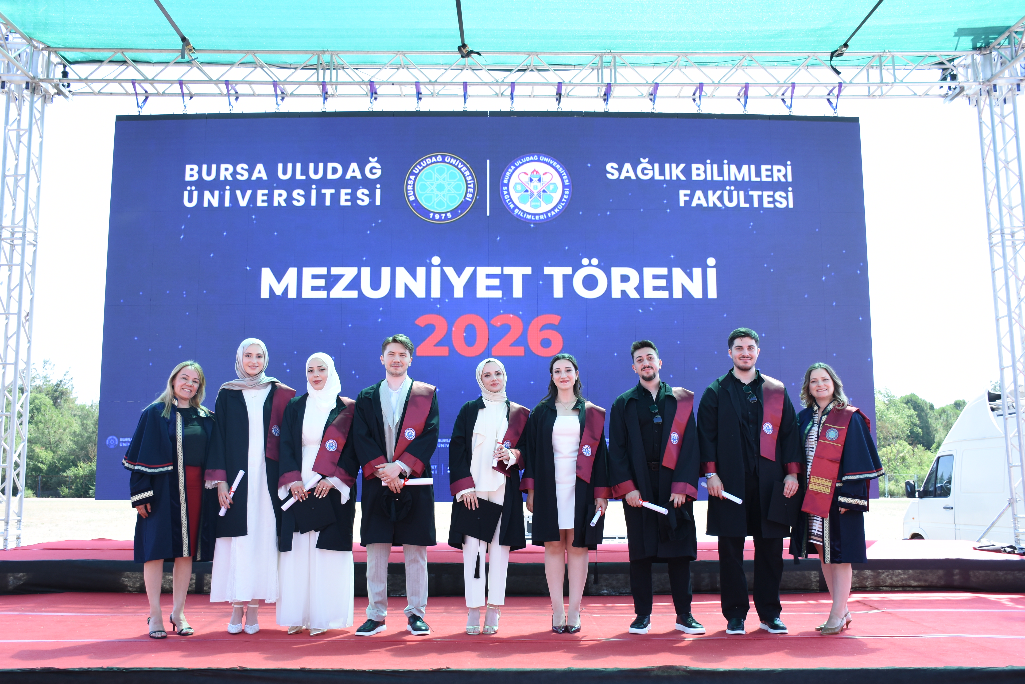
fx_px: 968
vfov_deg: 38.9
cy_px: 344
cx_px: 513
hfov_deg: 55.8
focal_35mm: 34
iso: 200
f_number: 5
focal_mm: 22
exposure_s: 1/250
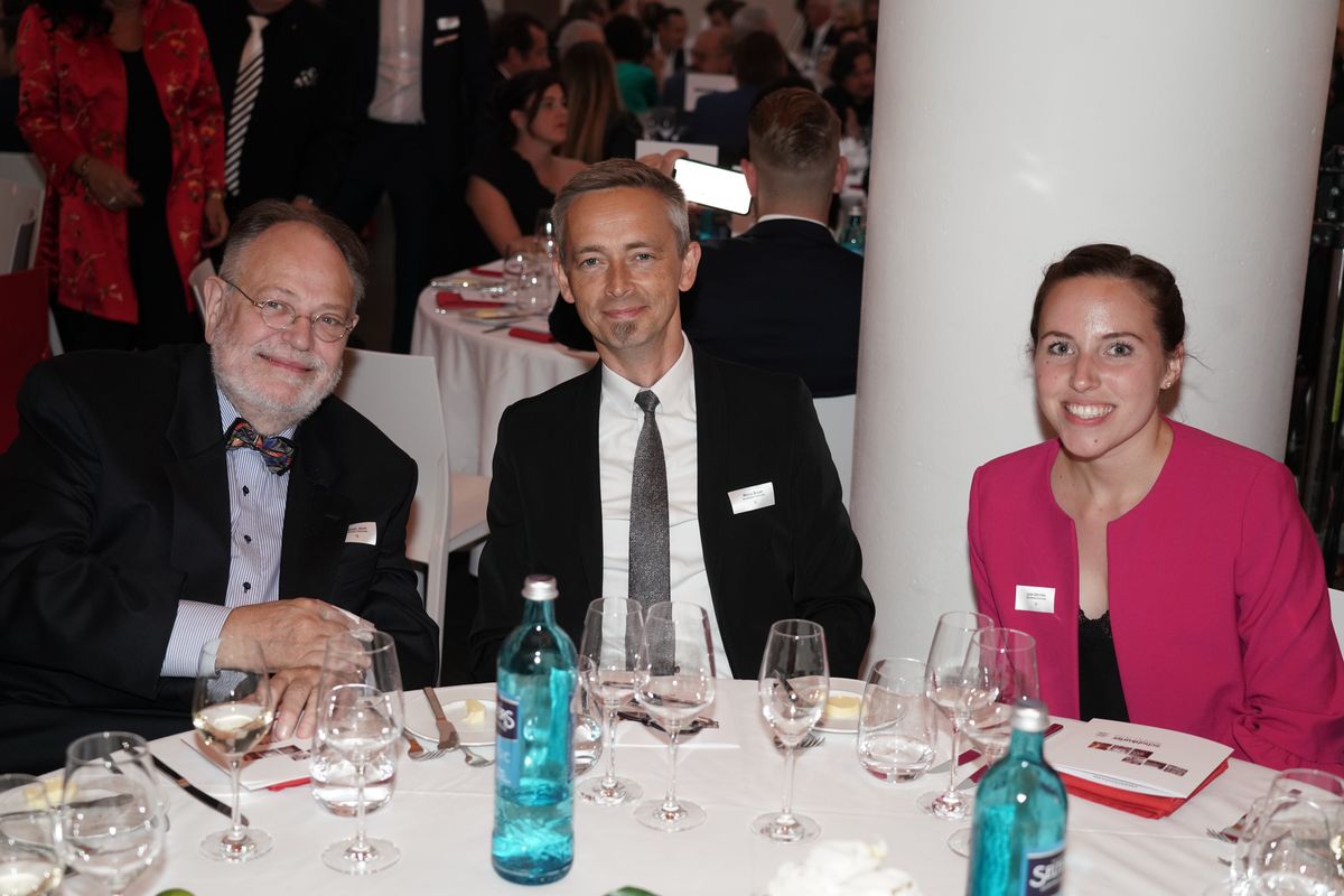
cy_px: 448
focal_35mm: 48
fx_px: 1792
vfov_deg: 28.1
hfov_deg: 41.1
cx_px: 672
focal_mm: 48
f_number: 4.5
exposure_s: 1/80
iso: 1600
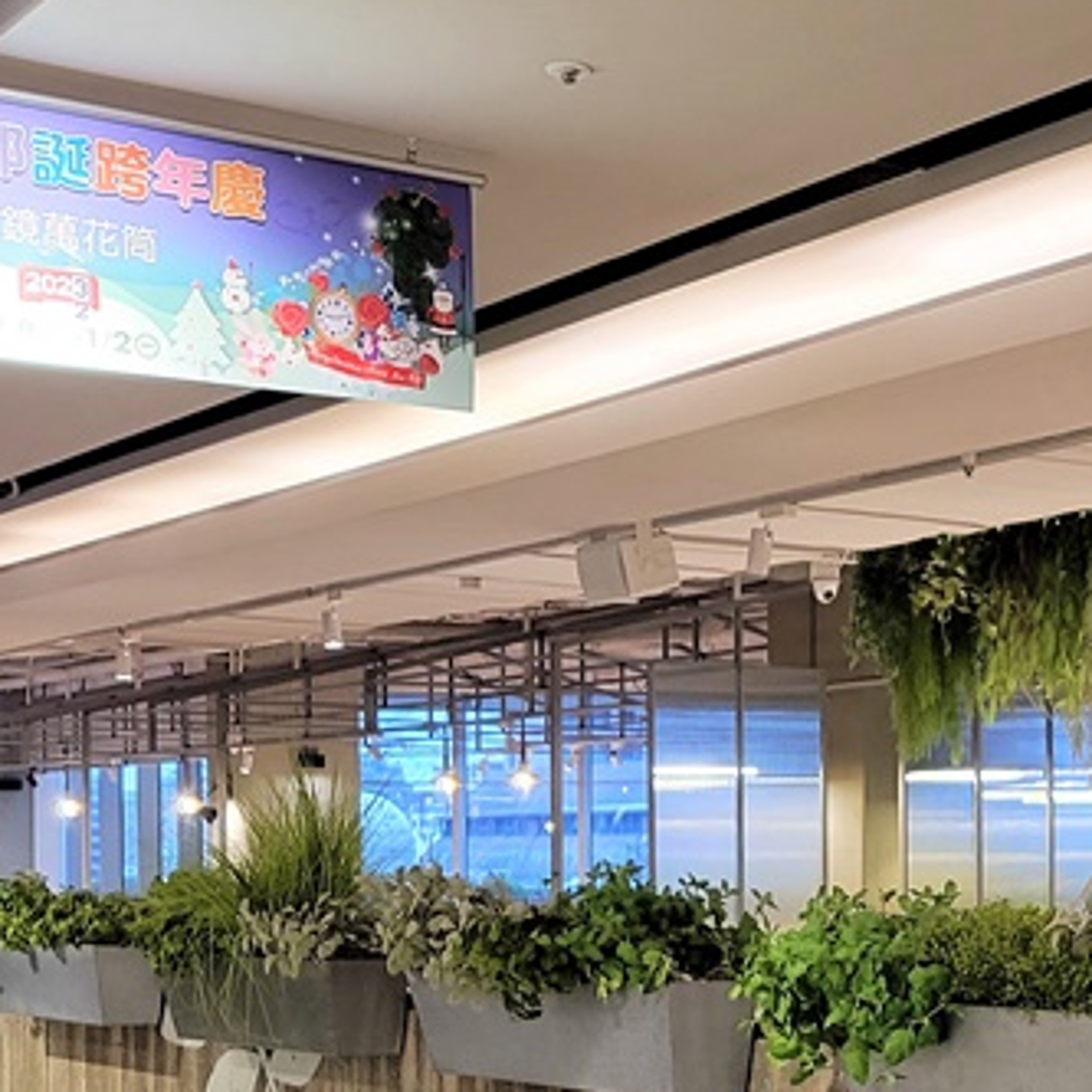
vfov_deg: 24.5
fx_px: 2463
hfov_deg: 24.1
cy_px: 921
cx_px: 1030
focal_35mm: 69
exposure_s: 1/40
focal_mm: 5.4
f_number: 1.8
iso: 250
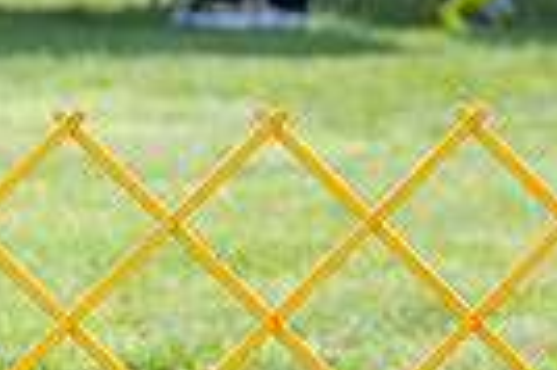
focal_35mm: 806
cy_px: -48
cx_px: 1052
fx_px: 12455
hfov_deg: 2.6
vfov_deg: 1.7
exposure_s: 1/1600
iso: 400
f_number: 4.5
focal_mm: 186
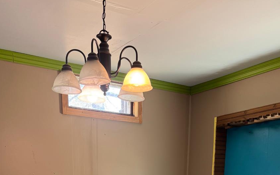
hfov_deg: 44.4
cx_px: 144
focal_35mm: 45
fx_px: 343
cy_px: 245
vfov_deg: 24.0
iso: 125
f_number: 1.78
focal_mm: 6.76
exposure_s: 1/60
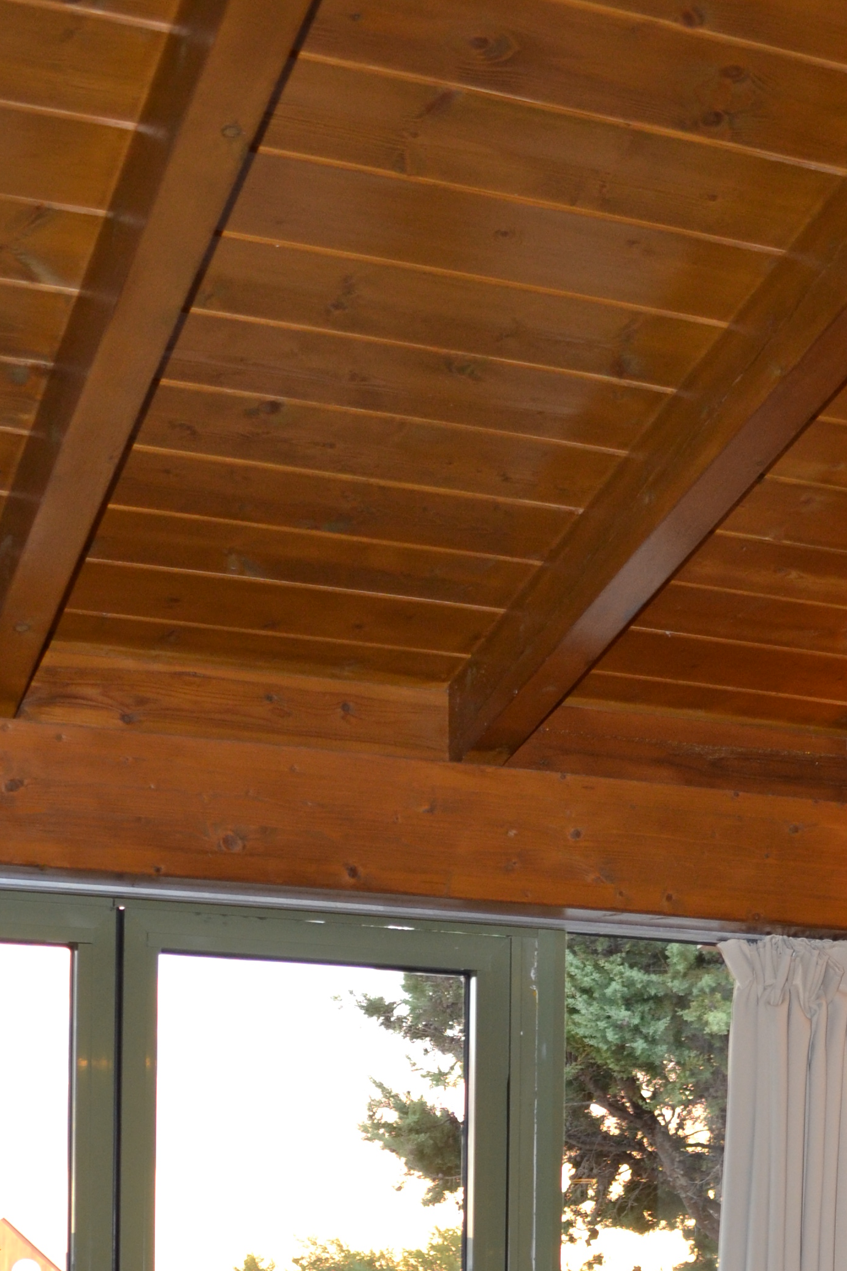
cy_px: 1362
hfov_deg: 22.6
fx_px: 2118
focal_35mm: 60
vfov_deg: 30.3
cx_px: 416
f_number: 4
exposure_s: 1/60
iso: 400
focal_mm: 18
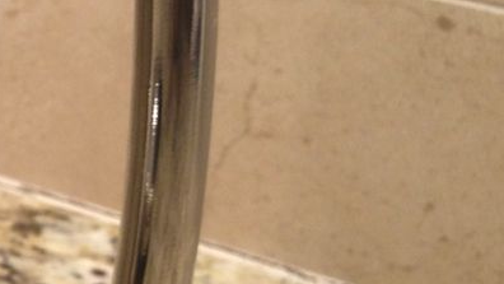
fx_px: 2059
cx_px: -453
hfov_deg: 12.5
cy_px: 152
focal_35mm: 154
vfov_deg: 7.9
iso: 64
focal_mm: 4.28
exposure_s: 1/20
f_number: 2.4
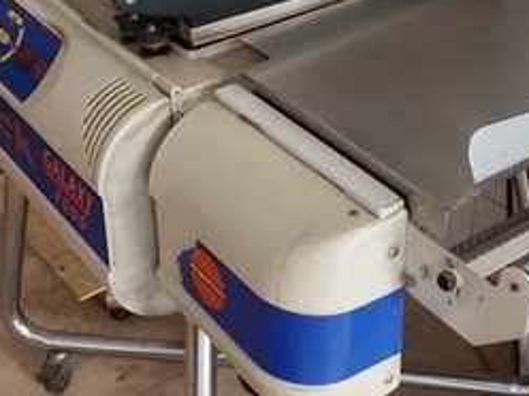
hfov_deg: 33.0
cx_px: 346
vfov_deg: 25.1
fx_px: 886
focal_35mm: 58
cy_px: 130
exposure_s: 1/33
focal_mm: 5.23
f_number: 1.8
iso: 640
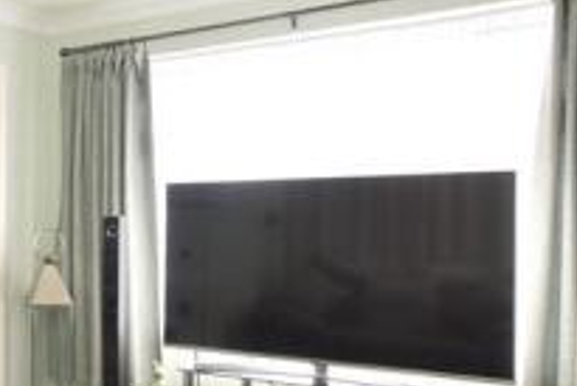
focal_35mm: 48
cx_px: -96
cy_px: 230
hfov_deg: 34.1
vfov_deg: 28.1
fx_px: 770
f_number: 9
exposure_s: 1/125
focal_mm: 10
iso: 500
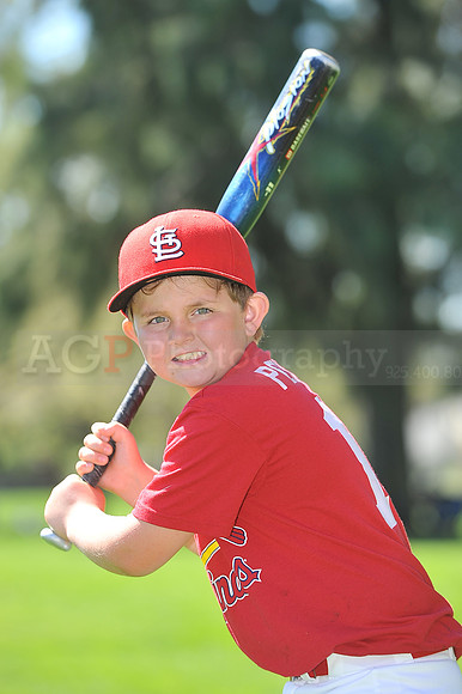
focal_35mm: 200
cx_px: 231
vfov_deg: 10.3
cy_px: 347
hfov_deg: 6.9
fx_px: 3854
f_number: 5.6
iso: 200
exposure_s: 1/400
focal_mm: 200
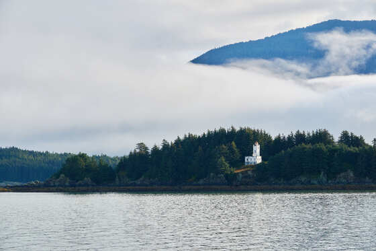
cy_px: 126
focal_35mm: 107
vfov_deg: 12.8
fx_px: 1117
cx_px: 188
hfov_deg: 19.1
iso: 100
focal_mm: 39.42
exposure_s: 1/640
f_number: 4
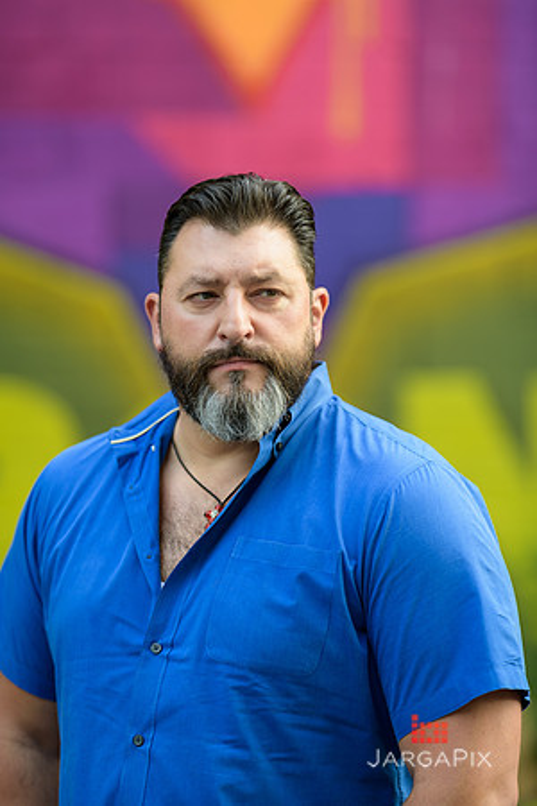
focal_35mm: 135
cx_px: 268
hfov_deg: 10.2
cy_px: 403
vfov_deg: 15.2
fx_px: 3020
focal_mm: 135
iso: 200
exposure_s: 1/200
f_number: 2
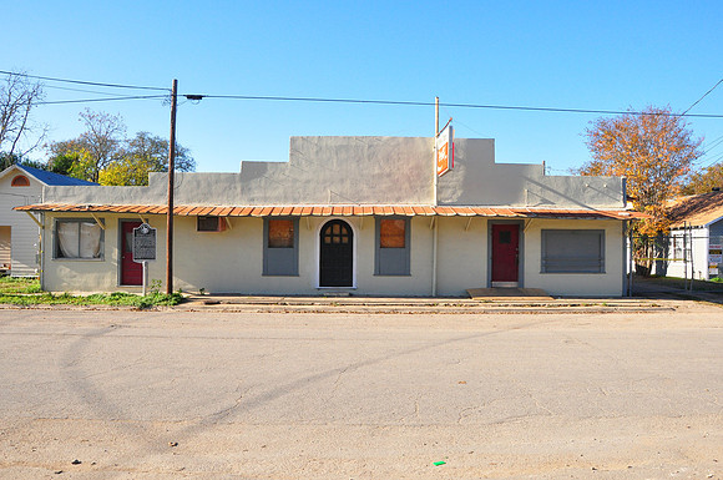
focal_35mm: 27
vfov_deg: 47.8
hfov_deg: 67.5
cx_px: 362
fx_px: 541
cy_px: 240
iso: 800
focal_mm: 18
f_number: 10
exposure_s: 1/400
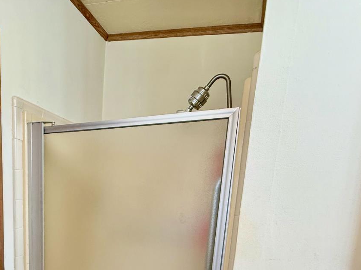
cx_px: 114
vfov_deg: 49.6
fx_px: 261
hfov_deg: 67.1
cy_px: 236
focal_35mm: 25
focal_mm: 2.22
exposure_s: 1/120
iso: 160
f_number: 2.2
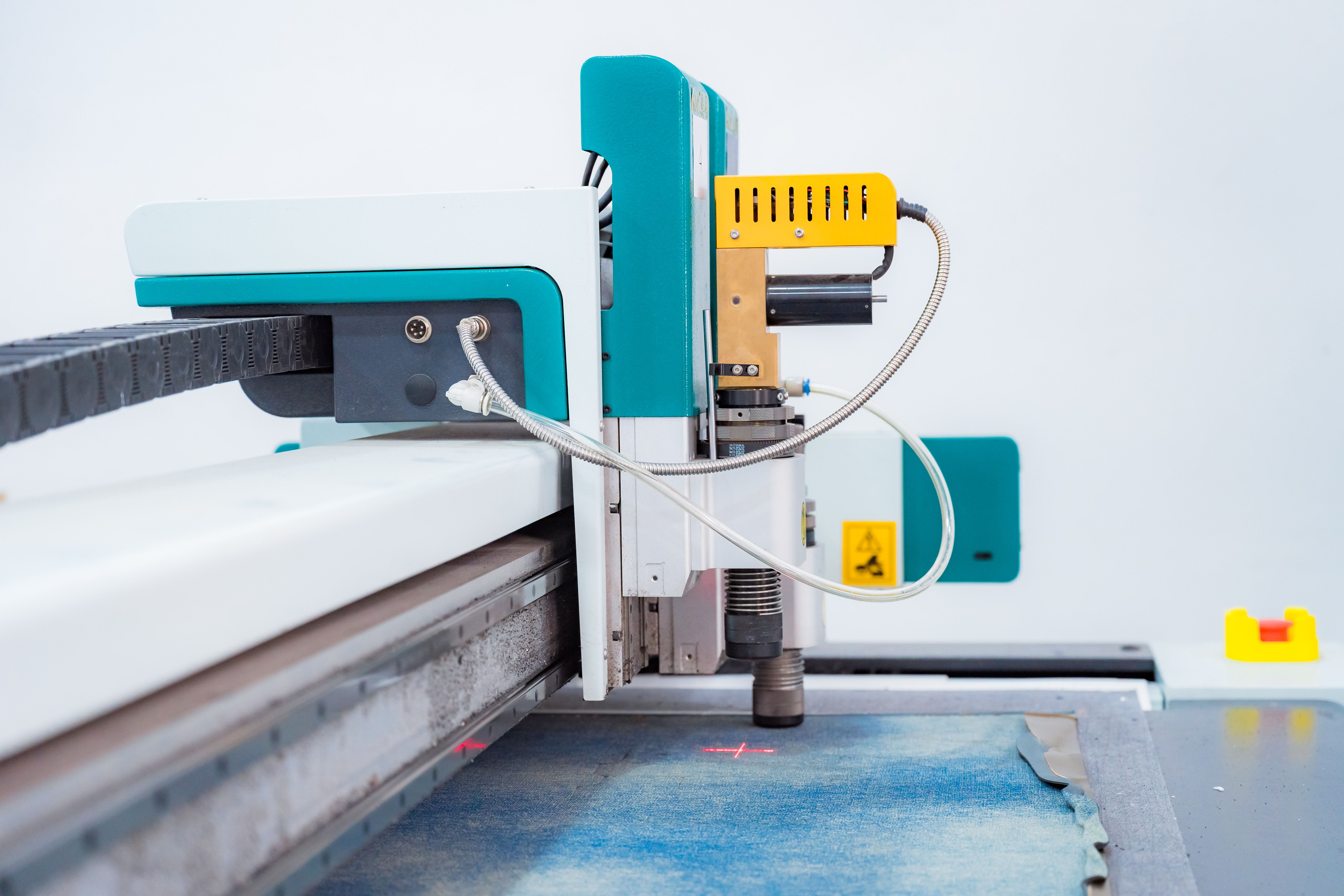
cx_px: 672
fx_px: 2165
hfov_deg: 34.5
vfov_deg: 23.4
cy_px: 448
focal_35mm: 58
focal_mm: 58
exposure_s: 1/160
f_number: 4
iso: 2000
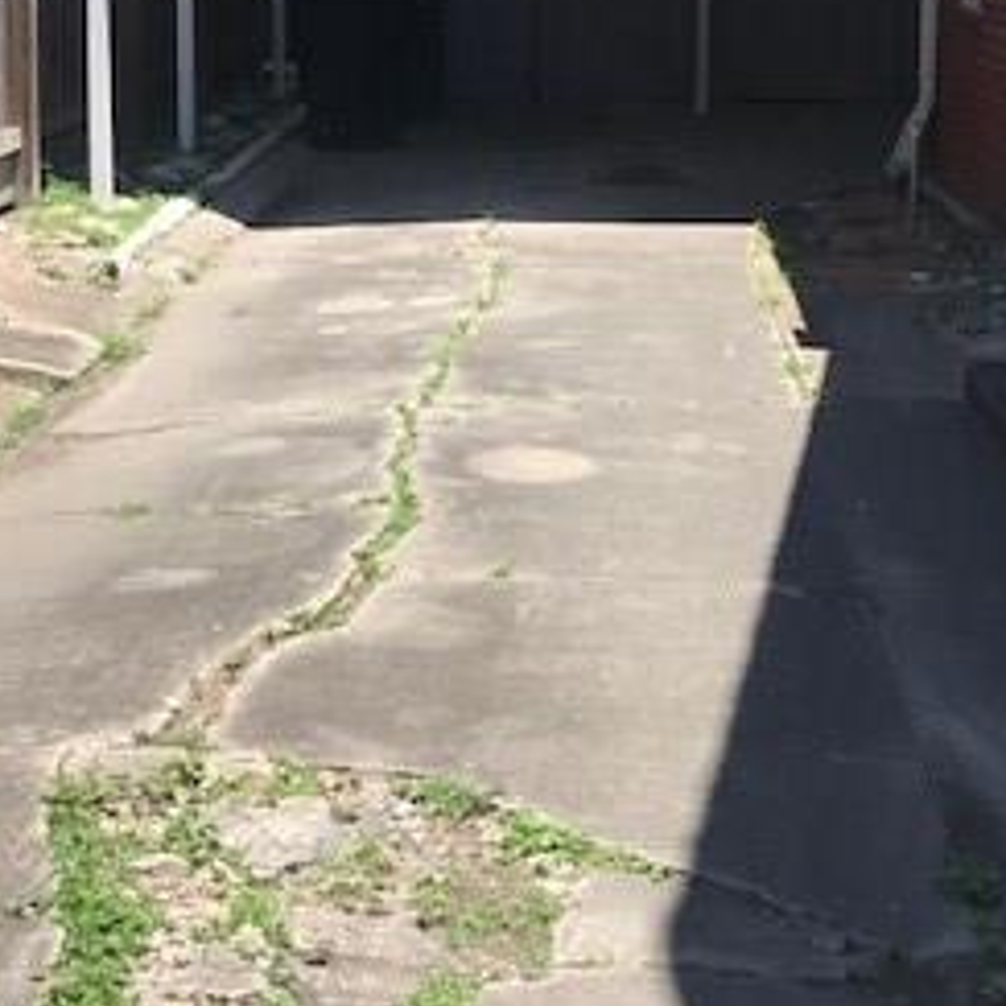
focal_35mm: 65
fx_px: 2137
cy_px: 136
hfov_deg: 26.4
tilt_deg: -4.7
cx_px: 647
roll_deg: -0.5
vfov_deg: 25.8
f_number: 1.8
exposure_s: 1/1368
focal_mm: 3.99
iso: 20
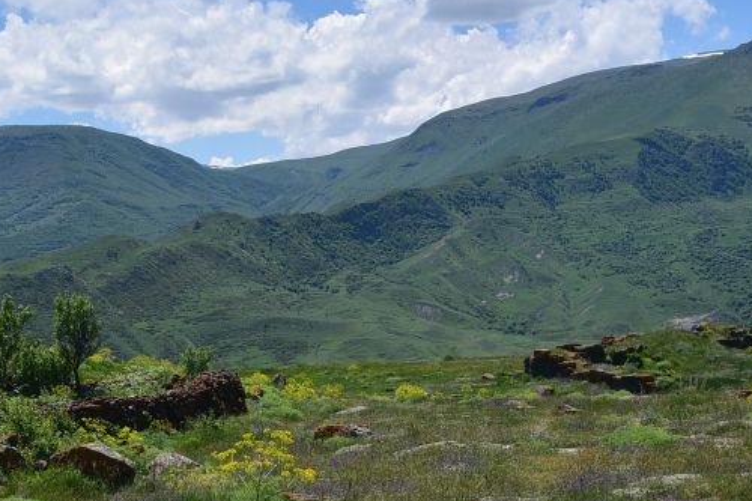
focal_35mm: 130
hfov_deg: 15.8
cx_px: 328
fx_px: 2715
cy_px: 502
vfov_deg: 10.5
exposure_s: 1/320
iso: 160
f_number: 10
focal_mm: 50
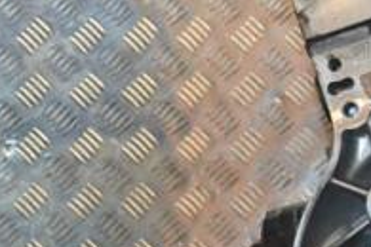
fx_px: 1618
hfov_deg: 12.6
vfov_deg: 8.7
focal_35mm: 157
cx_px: 521
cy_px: 165
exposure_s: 1/100
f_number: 7.1
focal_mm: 34
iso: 2500
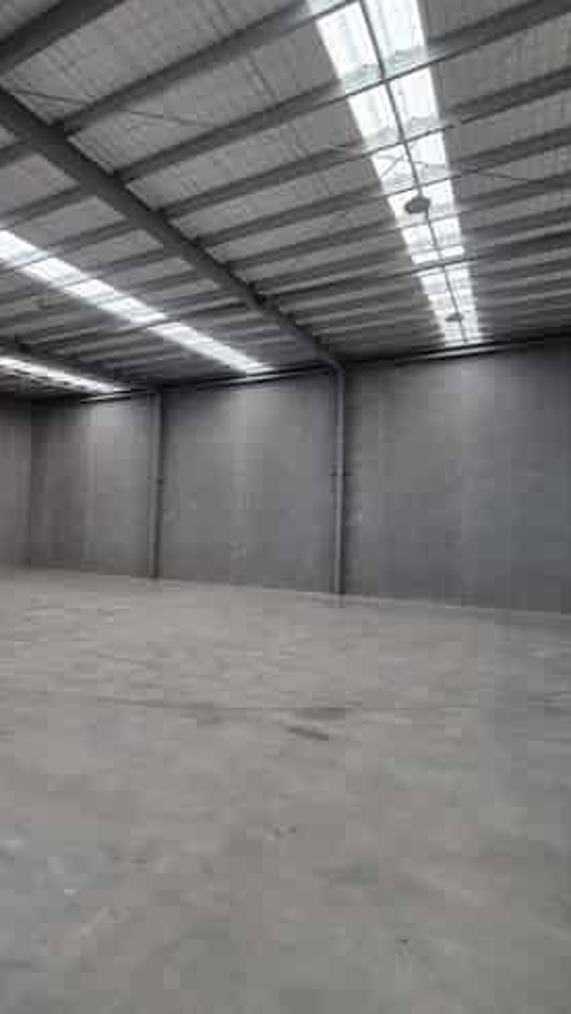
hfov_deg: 56.4
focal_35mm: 19
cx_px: 166
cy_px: 506
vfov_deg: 89.5
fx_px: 511
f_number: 2.2
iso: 160
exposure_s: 1/100
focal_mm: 2.2
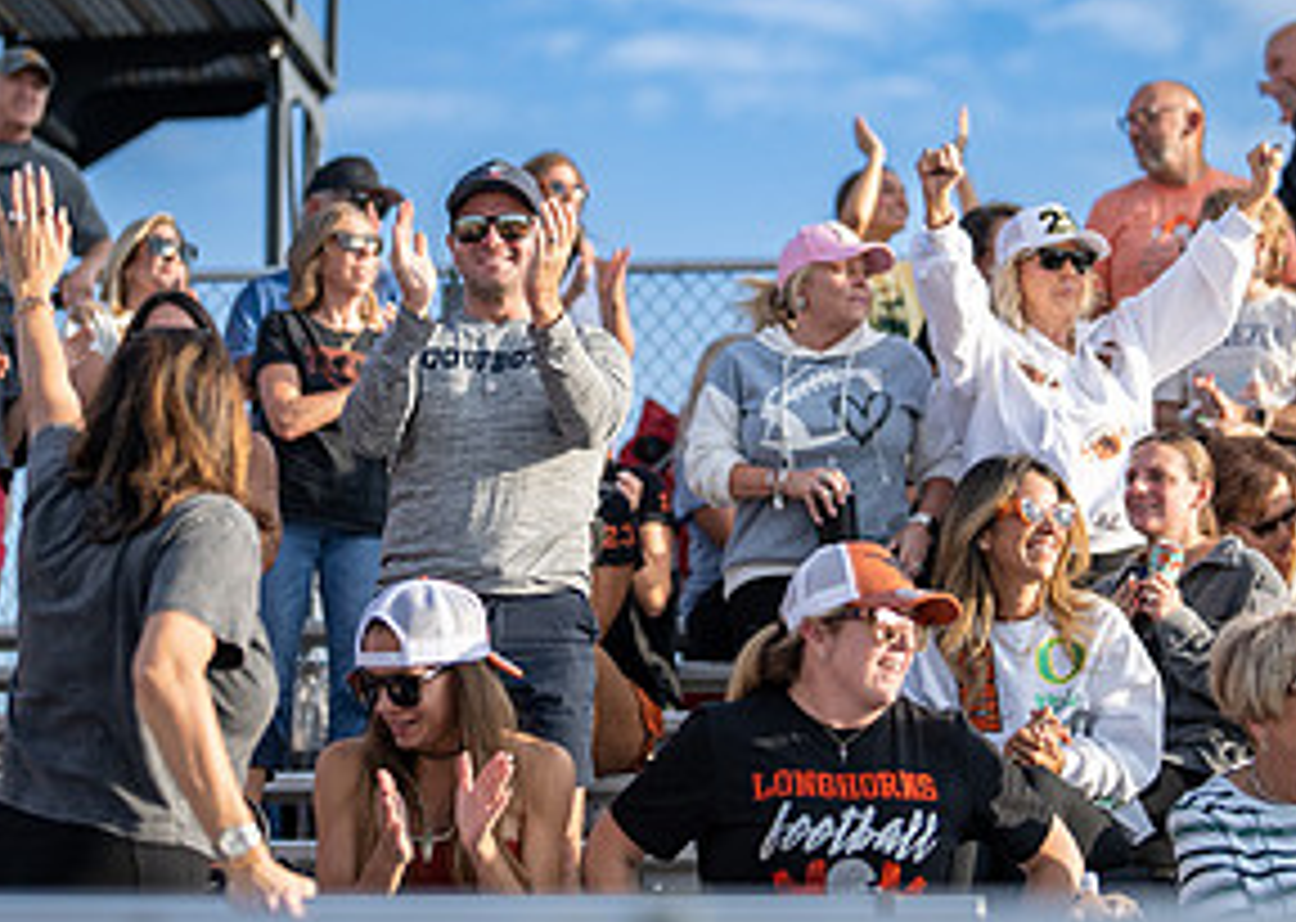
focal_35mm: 107
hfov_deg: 18.7
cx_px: 724
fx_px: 3934
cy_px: 216
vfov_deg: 13.3
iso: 100
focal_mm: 50
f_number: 1.2
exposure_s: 1/10000
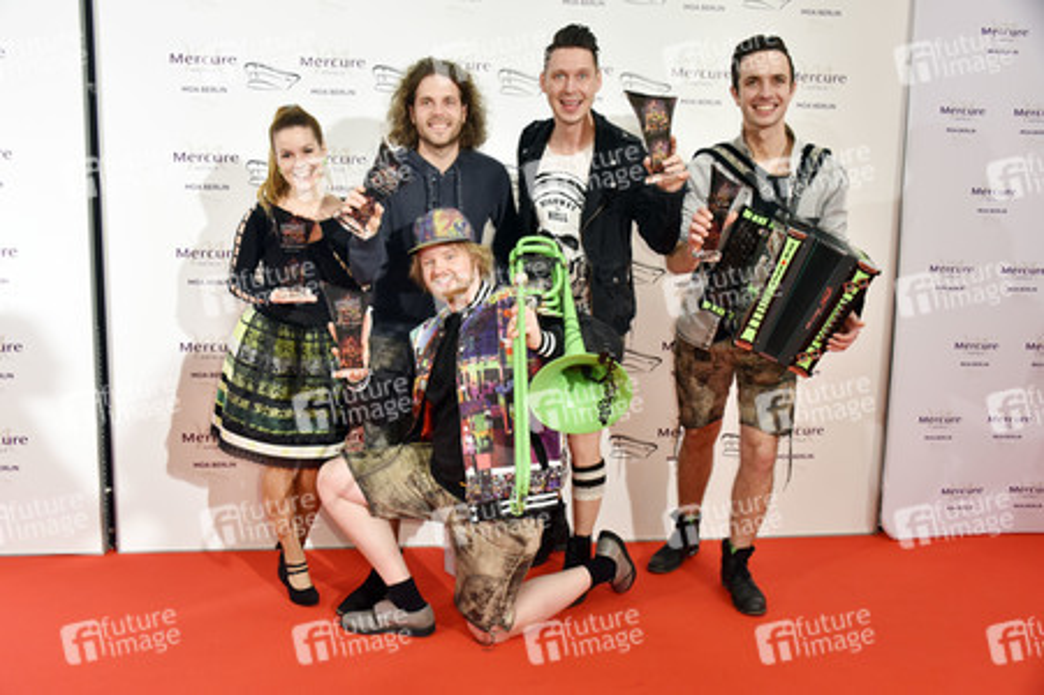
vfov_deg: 38.8
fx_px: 985
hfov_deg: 55.8
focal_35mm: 34
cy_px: 348
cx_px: 522
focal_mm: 34
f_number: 5.6
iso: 1600
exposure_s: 1/125
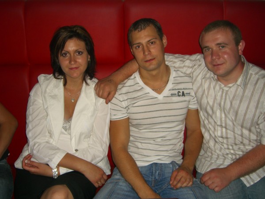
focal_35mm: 38
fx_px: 291
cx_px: 132
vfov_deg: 37.7
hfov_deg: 49.0
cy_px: 100
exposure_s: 1/60
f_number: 2.8
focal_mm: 7.9
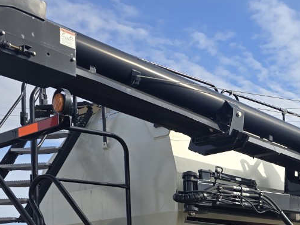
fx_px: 572
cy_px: 283
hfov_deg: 27.2
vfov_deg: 20.5
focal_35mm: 66
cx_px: 322
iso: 12
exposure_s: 1/633
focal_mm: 6.3
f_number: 1.7
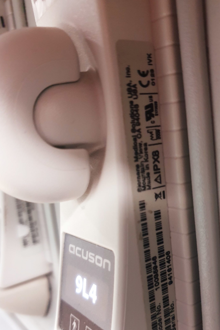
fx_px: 302
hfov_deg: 39.9
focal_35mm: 33
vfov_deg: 56.8
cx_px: 119
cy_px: 196
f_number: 1.5
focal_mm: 4.3
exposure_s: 1/20
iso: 320
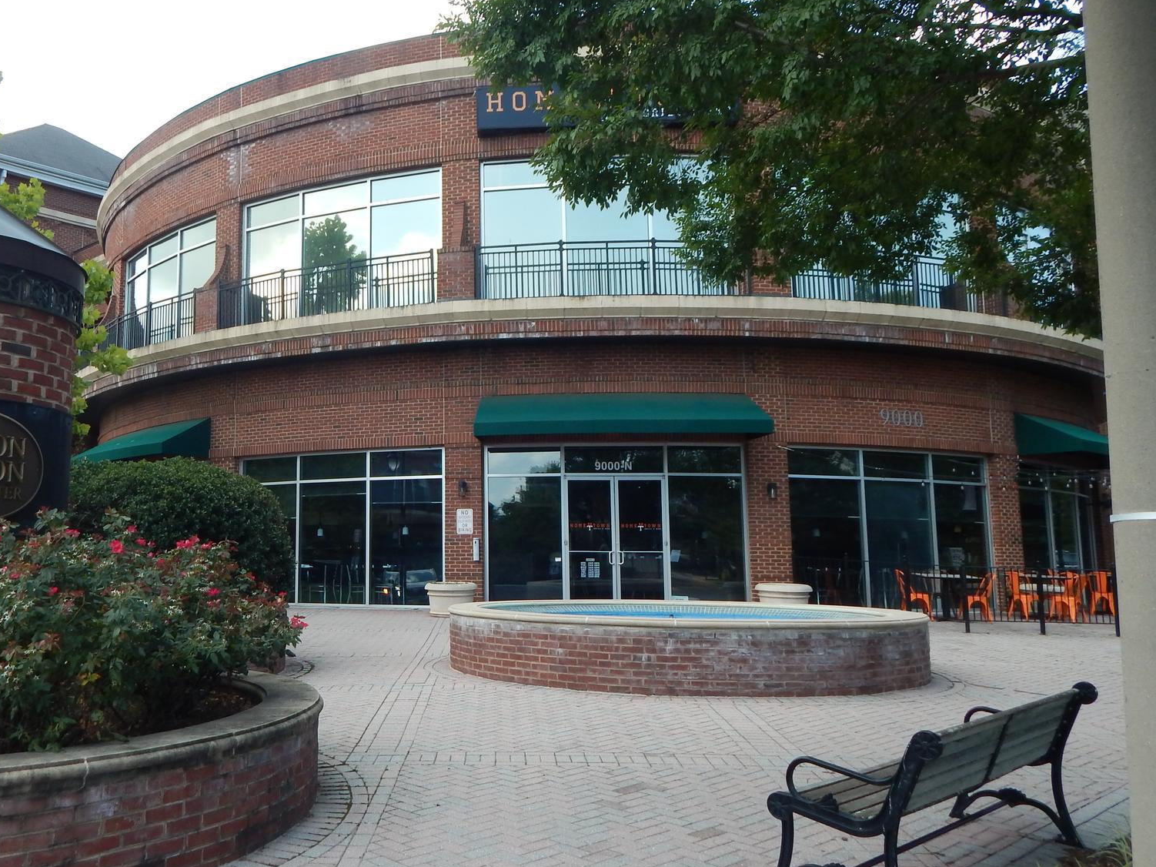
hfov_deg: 58.8
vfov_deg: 46.8
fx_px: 1002
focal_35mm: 30
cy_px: 414
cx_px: 399
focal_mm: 4
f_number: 3
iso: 125
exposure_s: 1/500
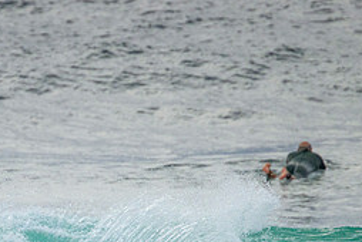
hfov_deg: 1.1
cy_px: 270
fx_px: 18755
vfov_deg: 0.7
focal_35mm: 1863
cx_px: 100
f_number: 11
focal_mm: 800
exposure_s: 1/2000
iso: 1400
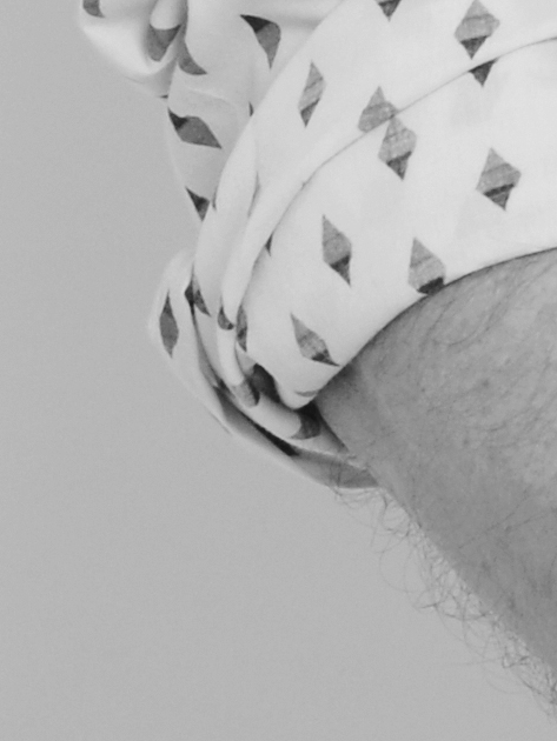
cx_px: 1725
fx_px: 9648
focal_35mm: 450
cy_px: -1406
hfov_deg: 3.2
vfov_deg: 4.3
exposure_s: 1/125
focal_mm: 40
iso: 200
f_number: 13
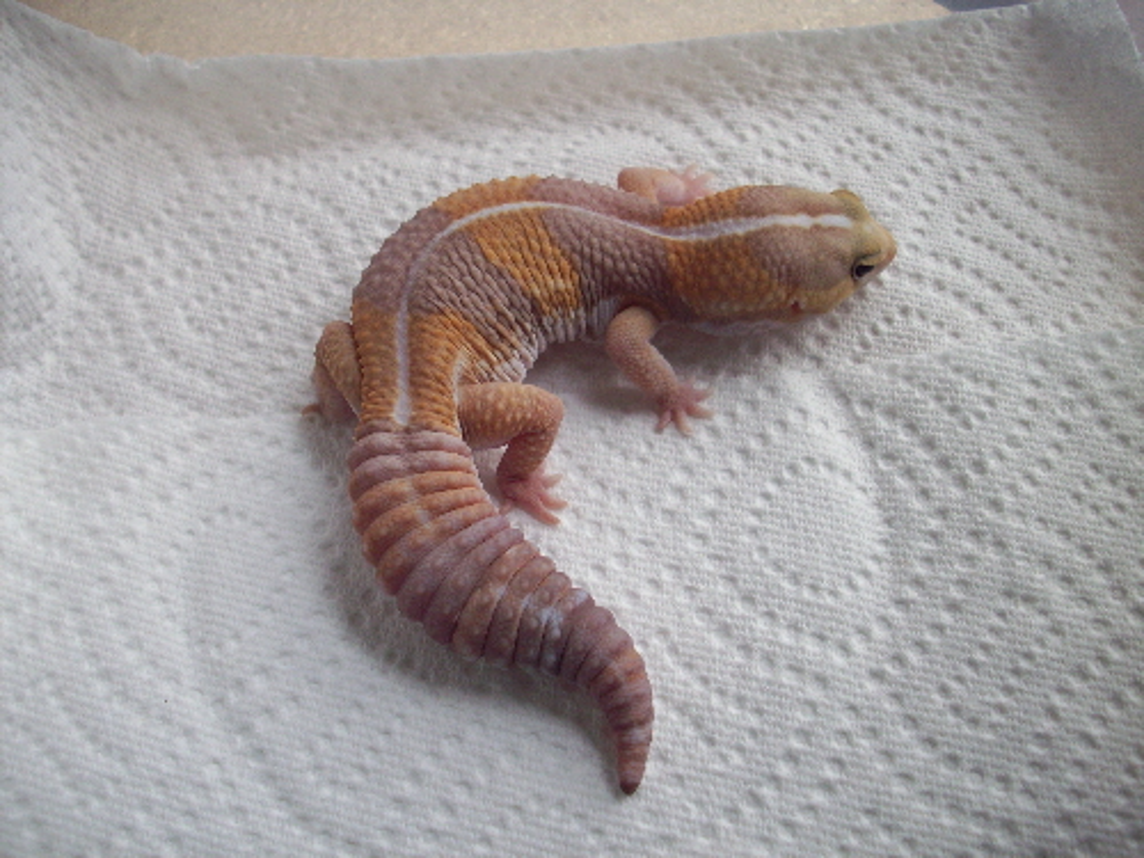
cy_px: 429
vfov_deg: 38.7
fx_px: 1223
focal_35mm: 37
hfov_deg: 50.1
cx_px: 572
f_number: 2.8
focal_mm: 6.2
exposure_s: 1/166
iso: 80
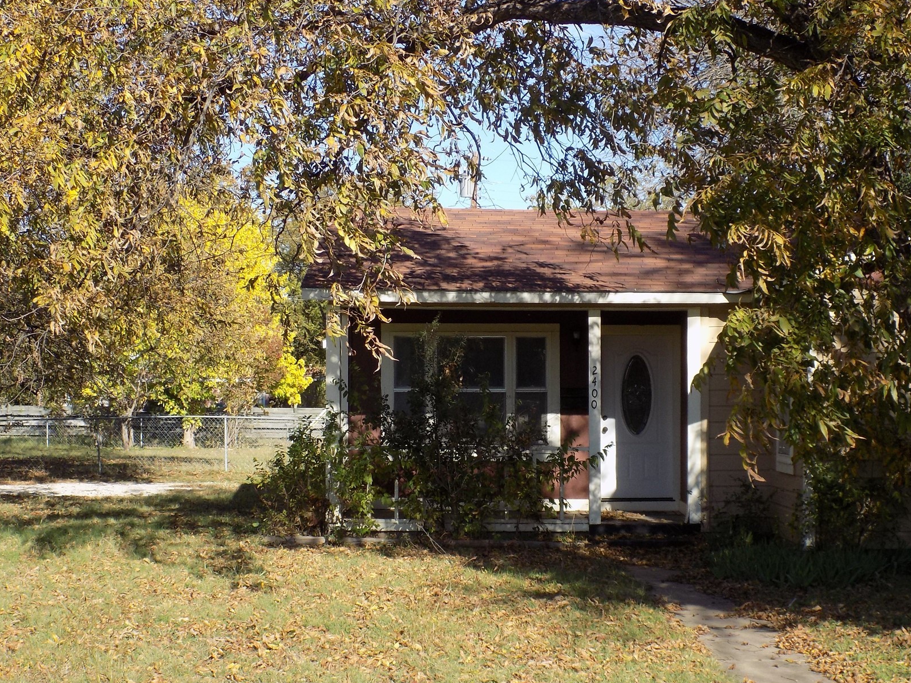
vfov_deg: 24.7
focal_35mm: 59
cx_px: 540
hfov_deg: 32.6
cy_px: 434
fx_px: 1553
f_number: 3.7
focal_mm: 8.1
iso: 80
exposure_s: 1/400
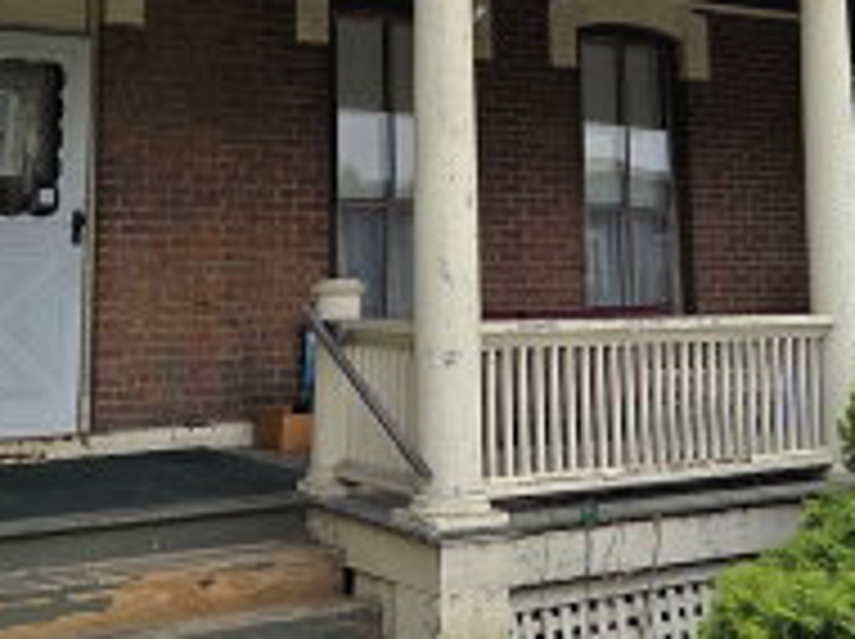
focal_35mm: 62
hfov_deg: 31.2
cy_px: 81
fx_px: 1529
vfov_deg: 23.1
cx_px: 508
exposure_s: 1/2715
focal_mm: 5.4
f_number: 1.8
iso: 80
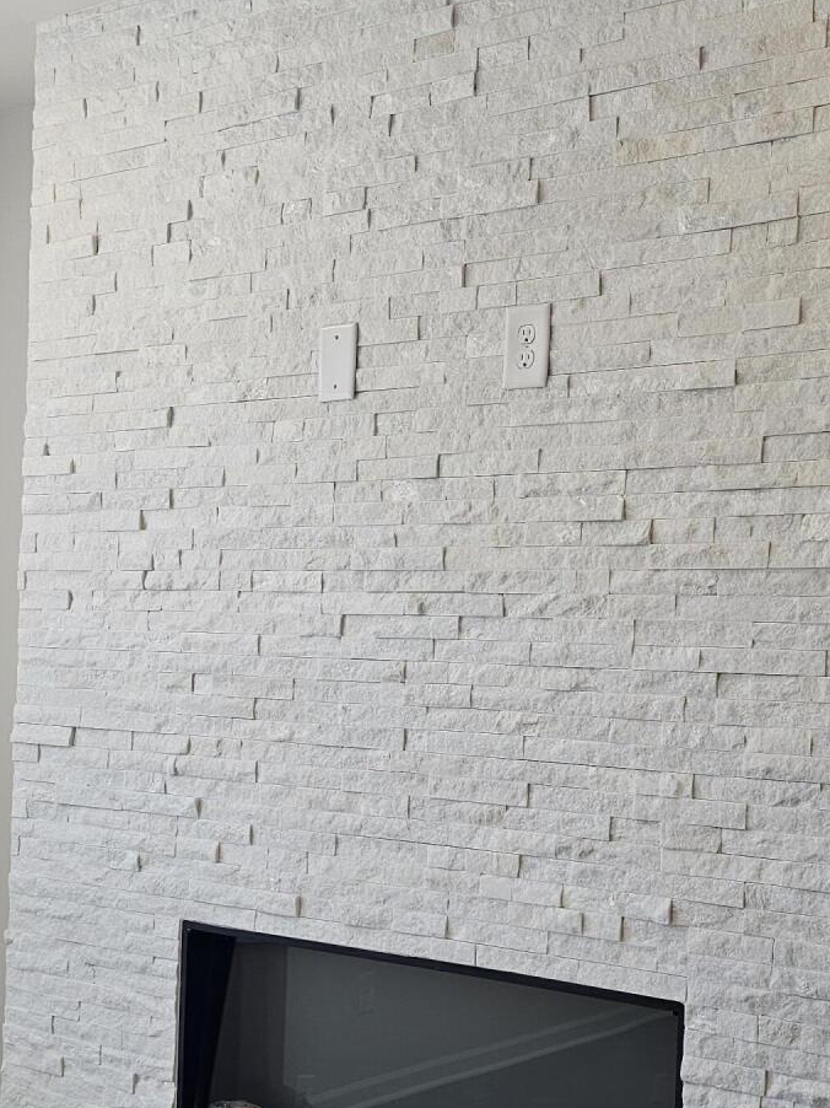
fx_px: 1631
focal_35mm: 51
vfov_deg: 37.2
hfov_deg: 28.2
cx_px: 594
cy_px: 721
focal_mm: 6.3
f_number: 1.7
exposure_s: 1/120
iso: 50
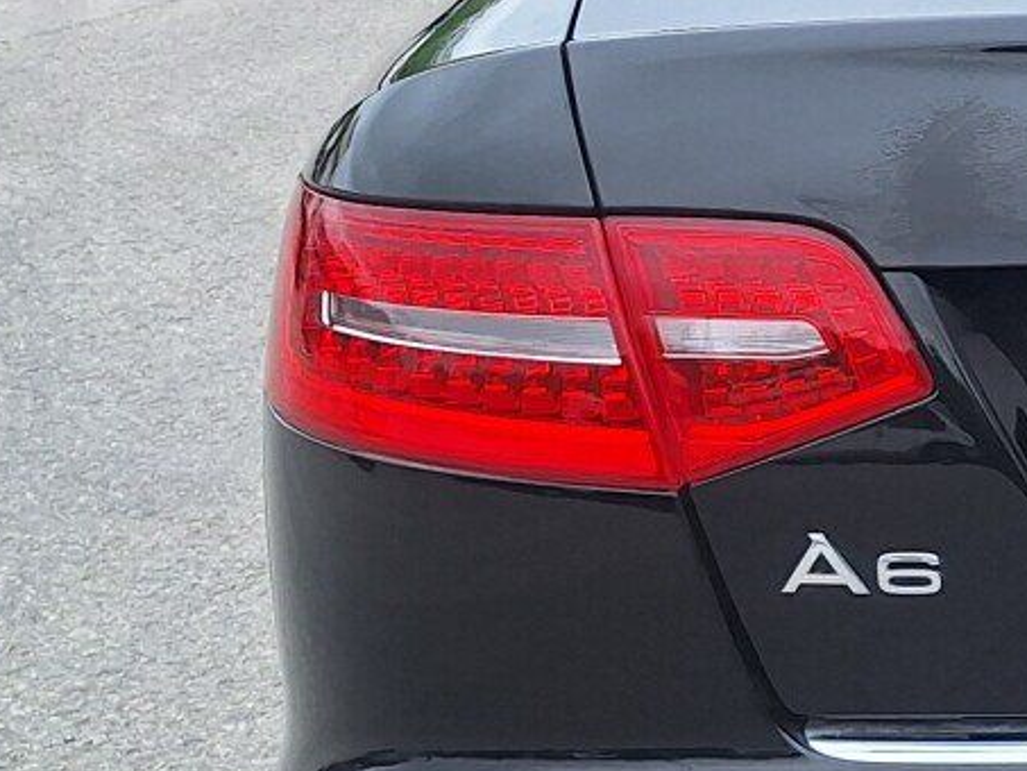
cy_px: 641
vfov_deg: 14.8
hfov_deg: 16.8
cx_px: 1780
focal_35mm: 99
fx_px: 2938
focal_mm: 5.54
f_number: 1.8
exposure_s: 1/707
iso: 40
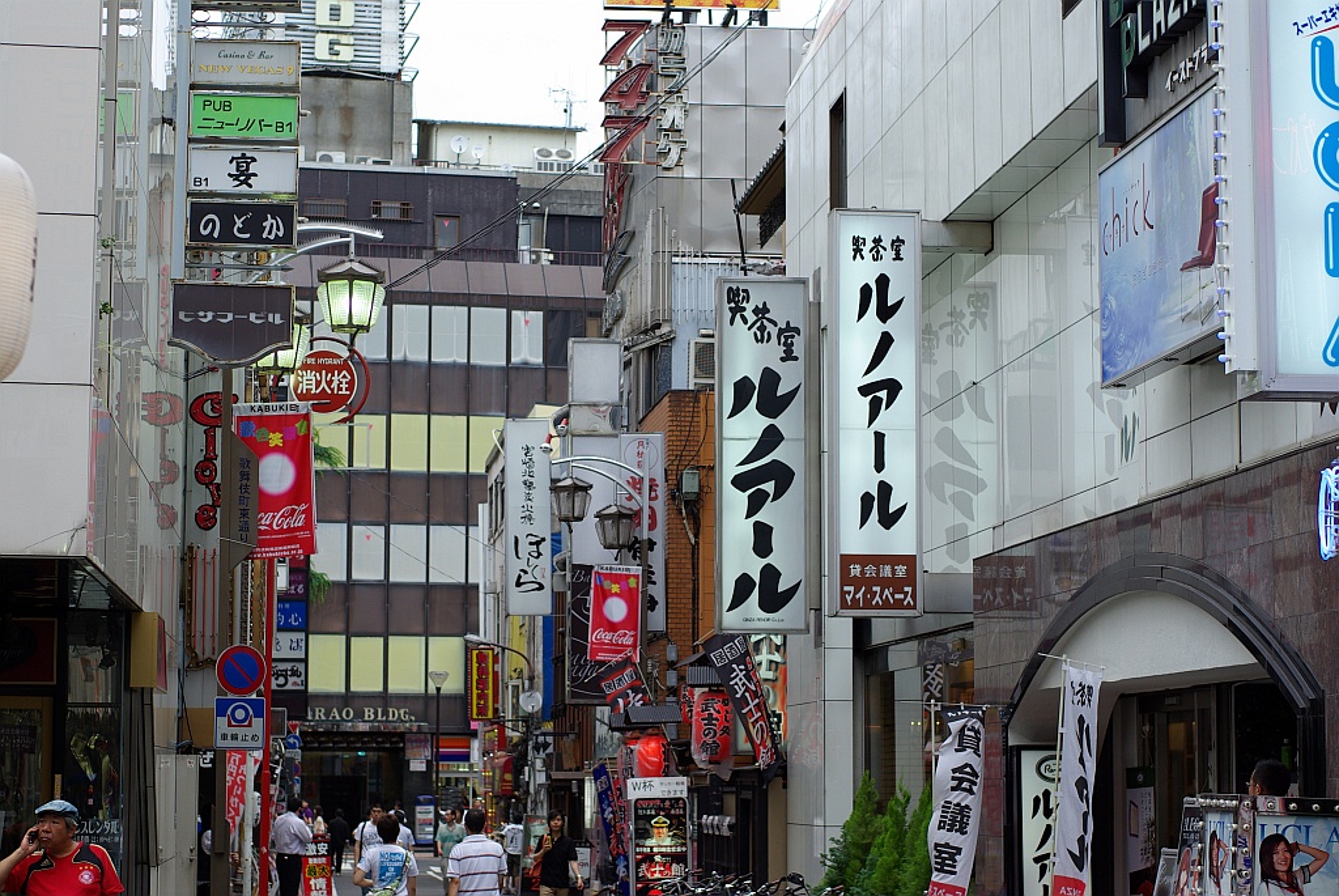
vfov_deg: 18.2
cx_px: 670
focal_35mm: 75
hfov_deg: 27.0
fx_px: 2792
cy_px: 448
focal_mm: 50
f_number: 2.8
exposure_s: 1/200
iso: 100
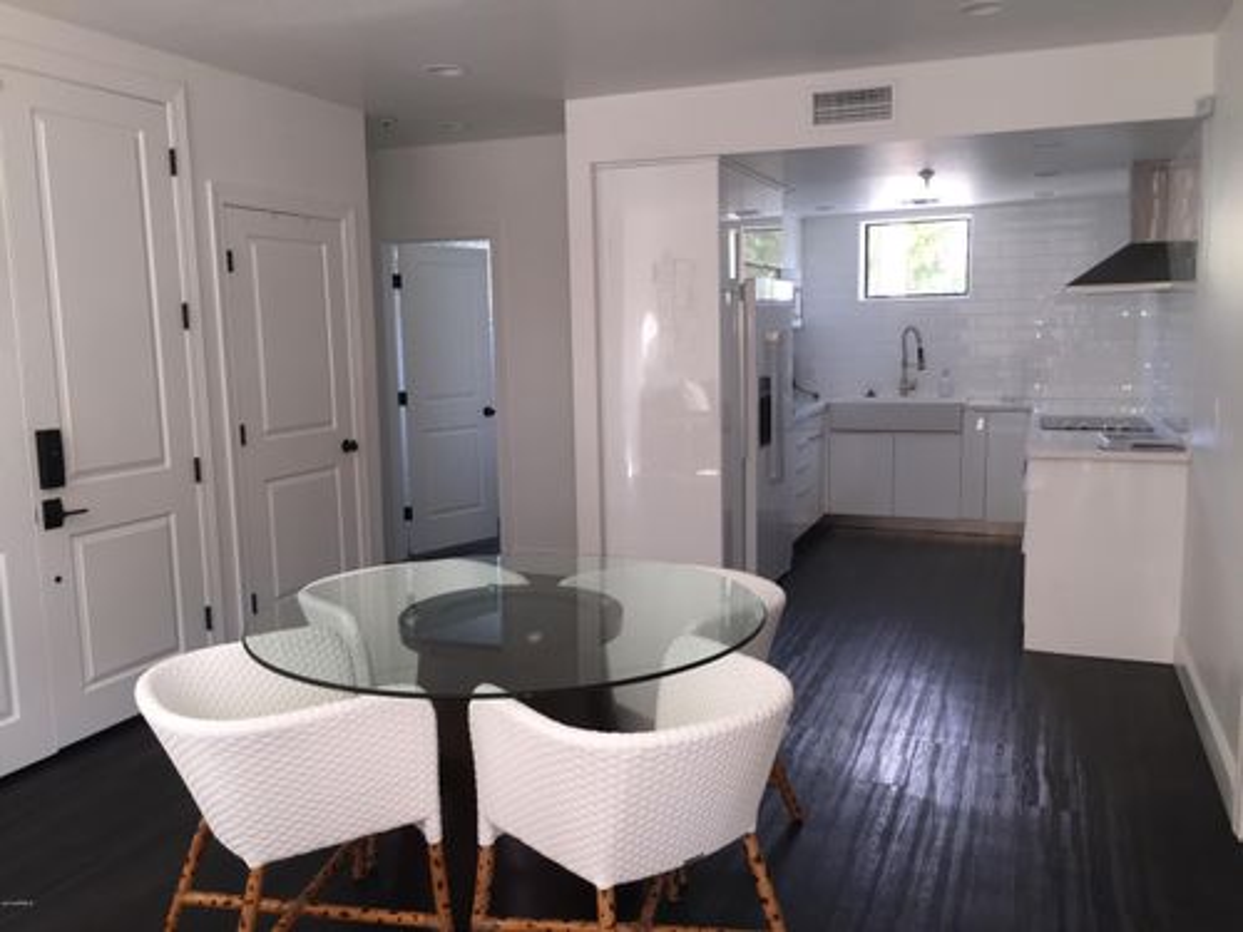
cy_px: 466
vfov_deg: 48.2
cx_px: 622
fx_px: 1041
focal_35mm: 29
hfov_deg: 61.7
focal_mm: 4.15
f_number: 2.2
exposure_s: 1/30
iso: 32
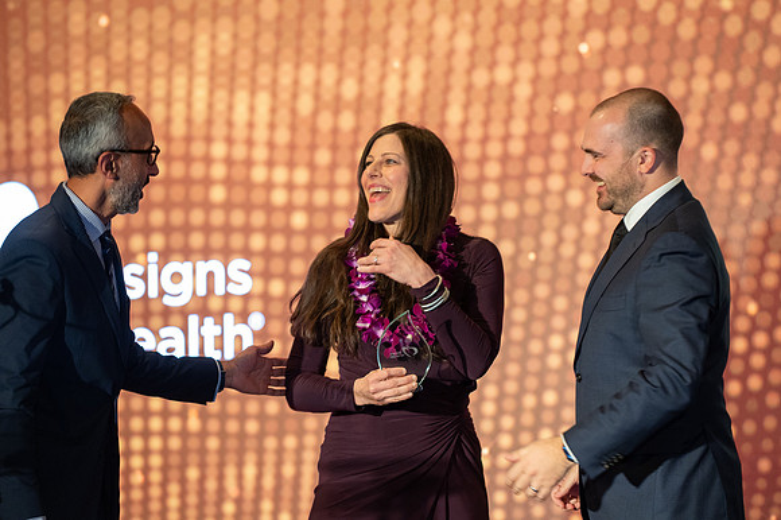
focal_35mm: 156
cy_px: 230
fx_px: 3389
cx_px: 436
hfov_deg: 13.1
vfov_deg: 8.8
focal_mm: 140
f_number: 2.8
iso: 3200
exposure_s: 1/160
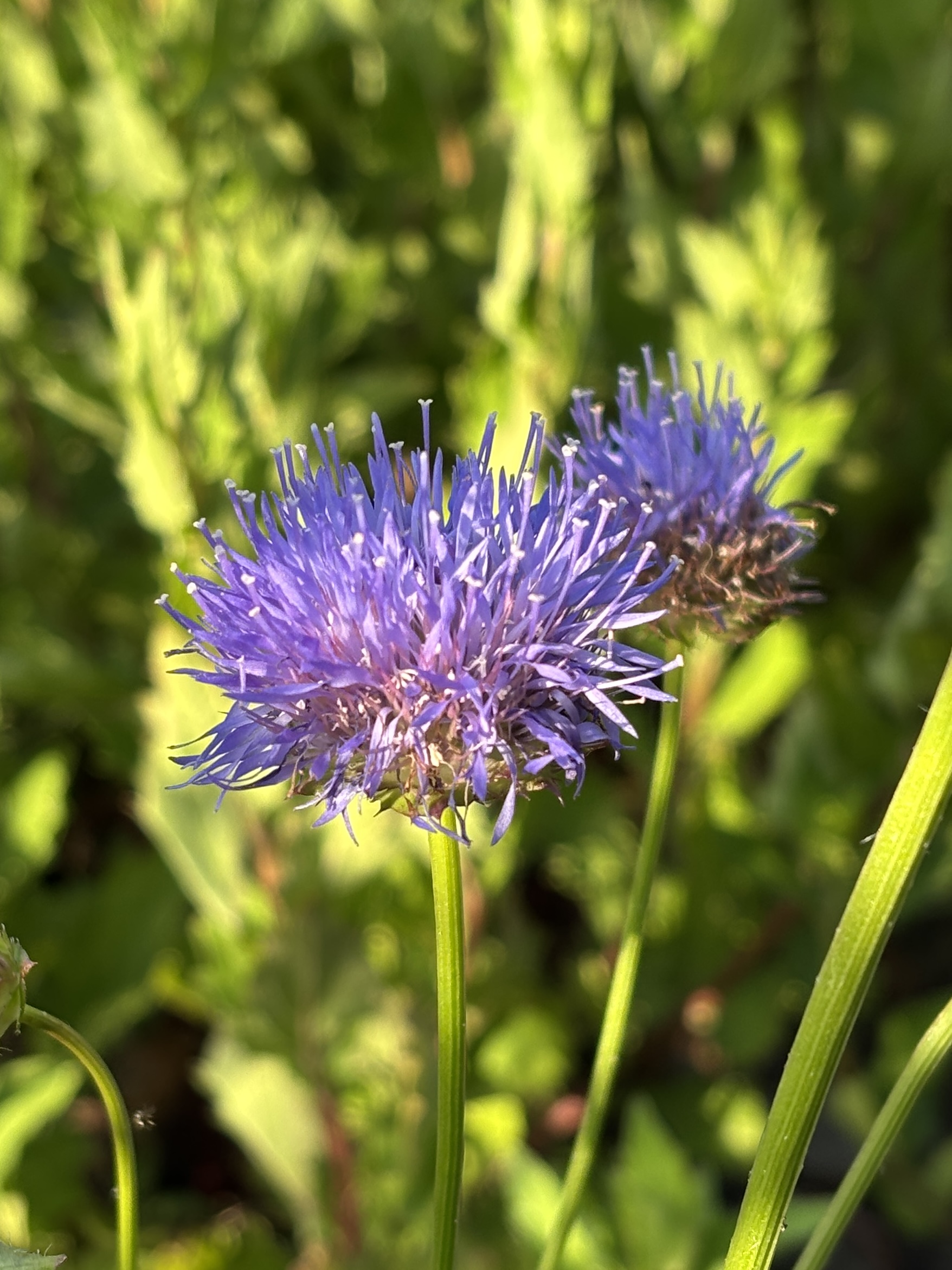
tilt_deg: -20.4
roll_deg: +4.3
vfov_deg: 36.8
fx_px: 1907
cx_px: 476
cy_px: 635
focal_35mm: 52
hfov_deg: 28.0
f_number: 1.6
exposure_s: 1/240
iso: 32
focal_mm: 5.96
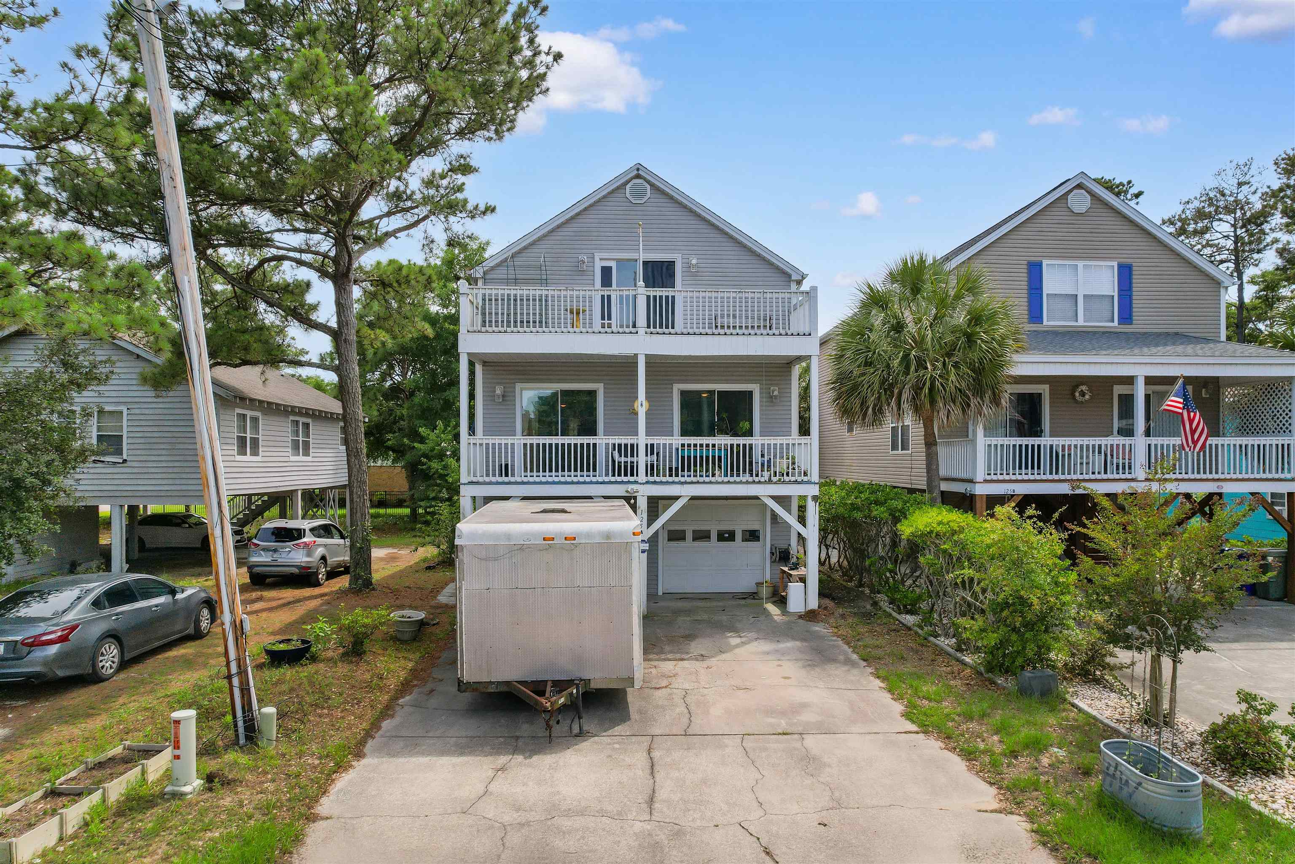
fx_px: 791
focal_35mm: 22
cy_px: 432
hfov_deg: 78.6
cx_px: 648
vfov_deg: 57.2
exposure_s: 1/640
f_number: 2.8
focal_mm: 8.38
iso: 100
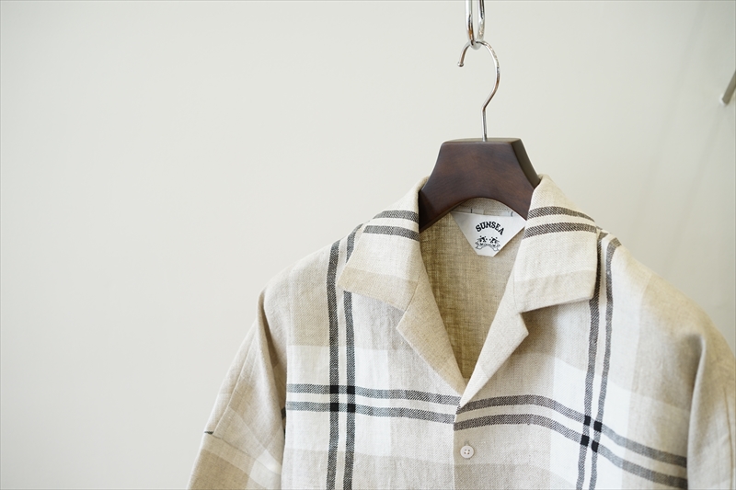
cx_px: 368
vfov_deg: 24.6
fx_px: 1124
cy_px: 245
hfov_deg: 36.3
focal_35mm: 55
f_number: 4
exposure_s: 1/60
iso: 320
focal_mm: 55
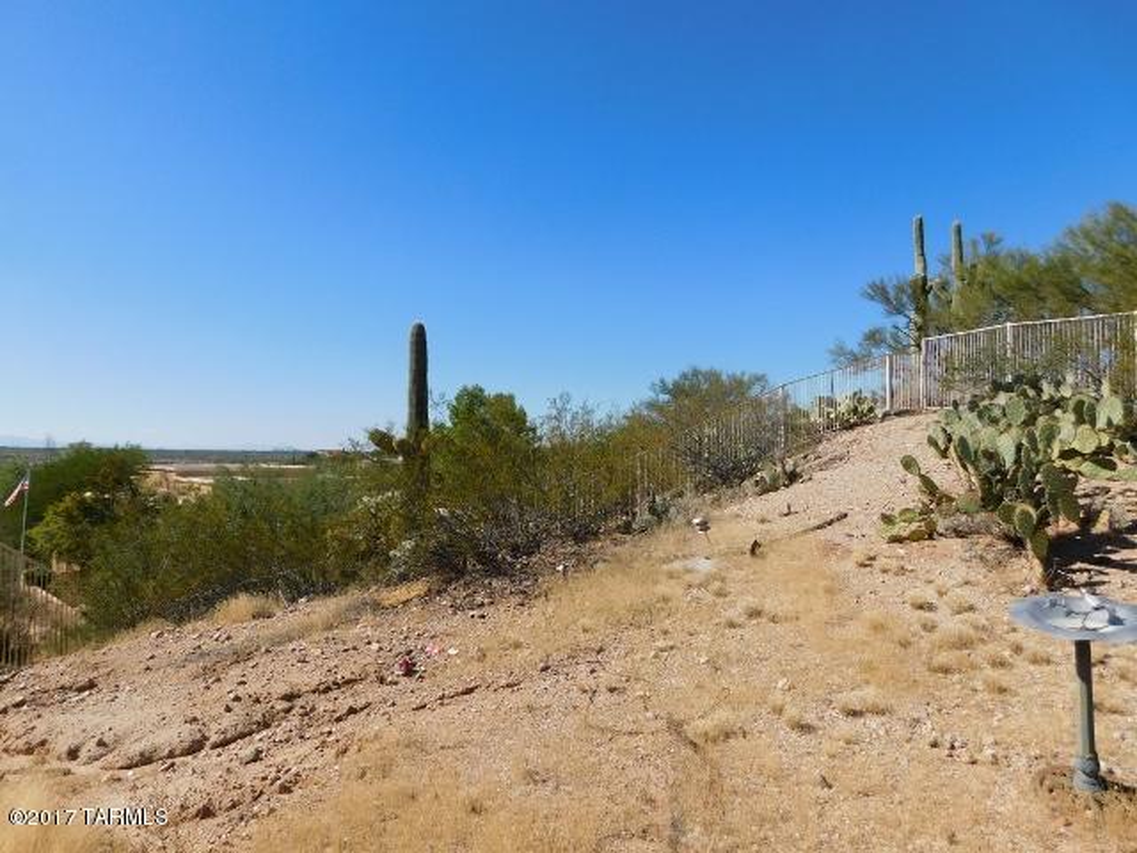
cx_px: 568
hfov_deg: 73.9
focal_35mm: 23
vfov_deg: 58.9
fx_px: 755
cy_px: 426
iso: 125
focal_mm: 4
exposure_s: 1/640
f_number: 6
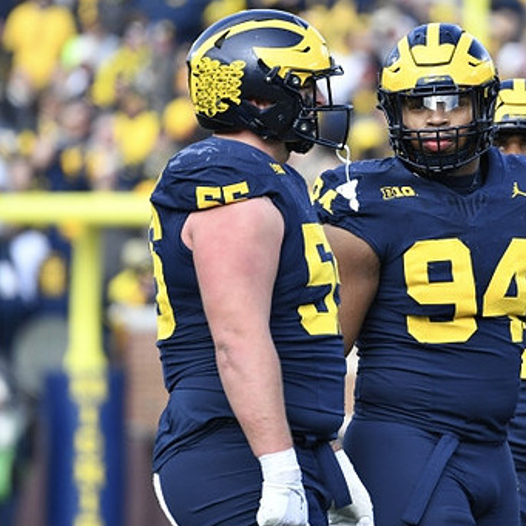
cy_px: 233
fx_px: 14905
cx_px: 433
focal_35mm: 867
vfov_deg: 2.0
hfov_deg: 2.0
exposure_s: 1/1000
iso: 1000
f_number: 5.6
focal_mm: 400
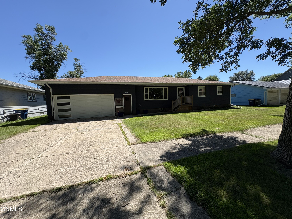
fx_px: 118
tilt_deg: -3.7
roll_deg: +2.7
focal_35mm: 14
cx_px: 146
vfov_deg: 85.7
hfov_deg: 102.1
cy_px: 110
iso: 50
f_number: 2.2
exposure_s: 1/1277
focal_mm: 2.22
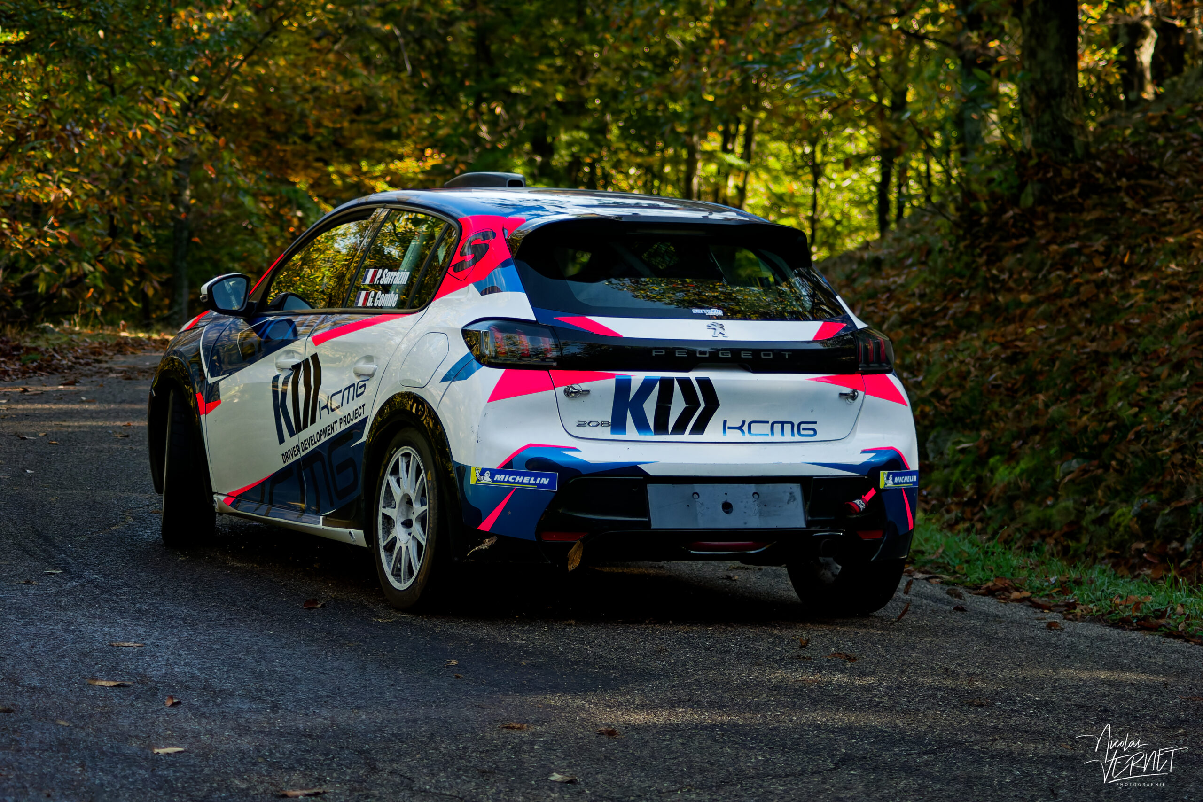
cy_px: 401
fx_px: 3509
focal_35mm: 105
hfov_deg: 19.5
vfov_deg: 13.0
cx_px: 602
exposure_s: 1/5000
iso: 3600
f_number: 4
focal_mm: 70
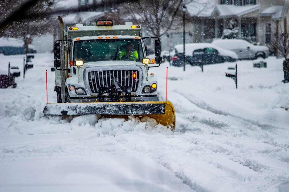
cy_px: 96
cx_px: 144
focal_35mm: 300
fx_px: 2405
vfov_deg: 4.6
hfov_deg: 6.9
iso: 200
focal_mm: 200
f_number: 2.8
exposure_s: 1/1600
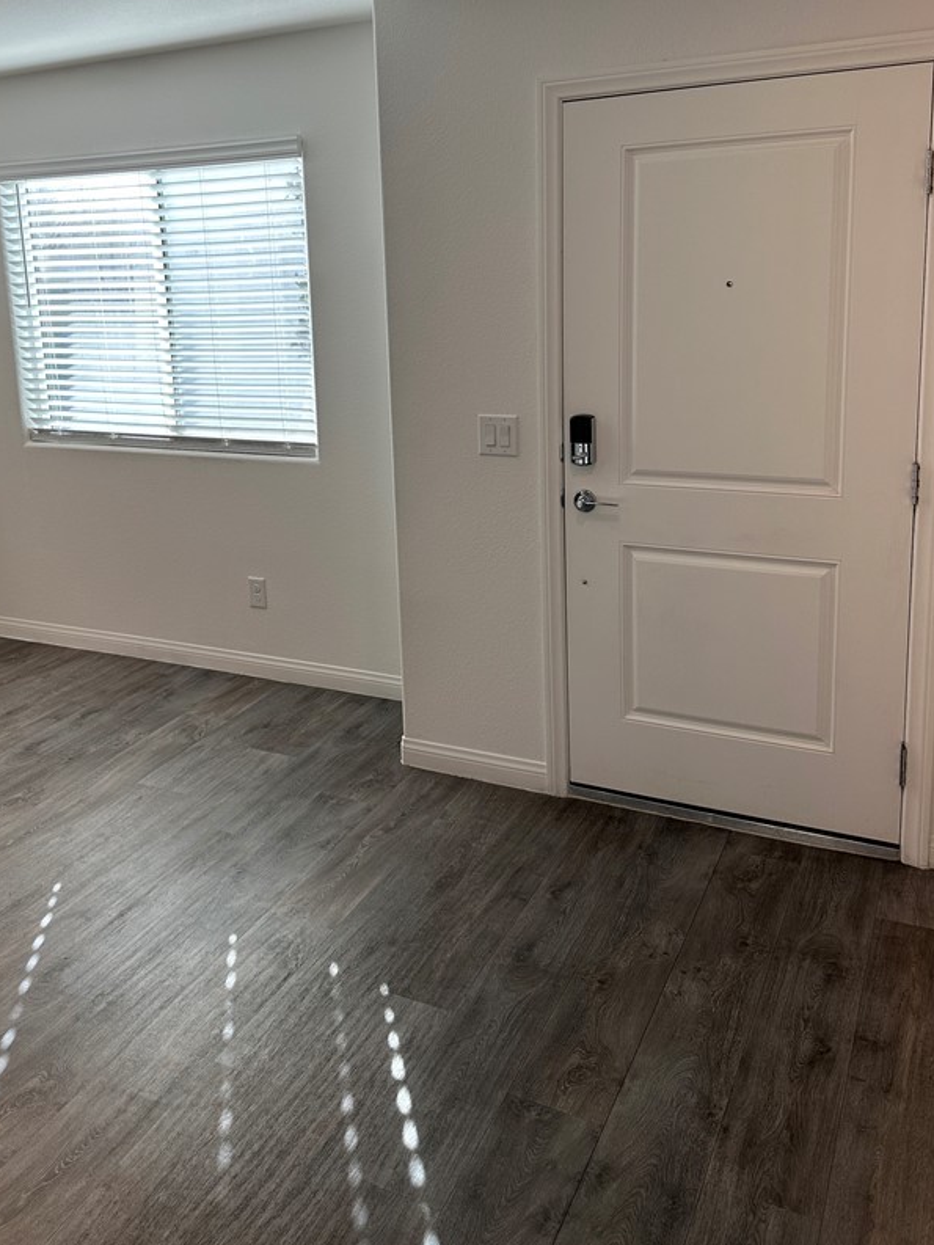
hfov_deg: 45.1
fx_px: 1115
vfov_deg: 57.5
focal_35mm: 31
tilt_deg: -9.2
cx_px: 359
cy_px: 452
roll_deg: +2.1
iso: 64
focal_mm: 6.86
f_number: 1.78
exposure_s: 1/183
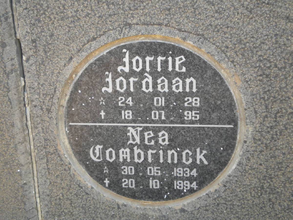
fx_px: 440
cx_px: 146
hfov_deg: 36.8
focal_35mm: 52
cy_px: 110
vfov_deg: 28.0
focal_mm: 9.3
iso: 80
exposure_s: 1/92
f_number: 3.9
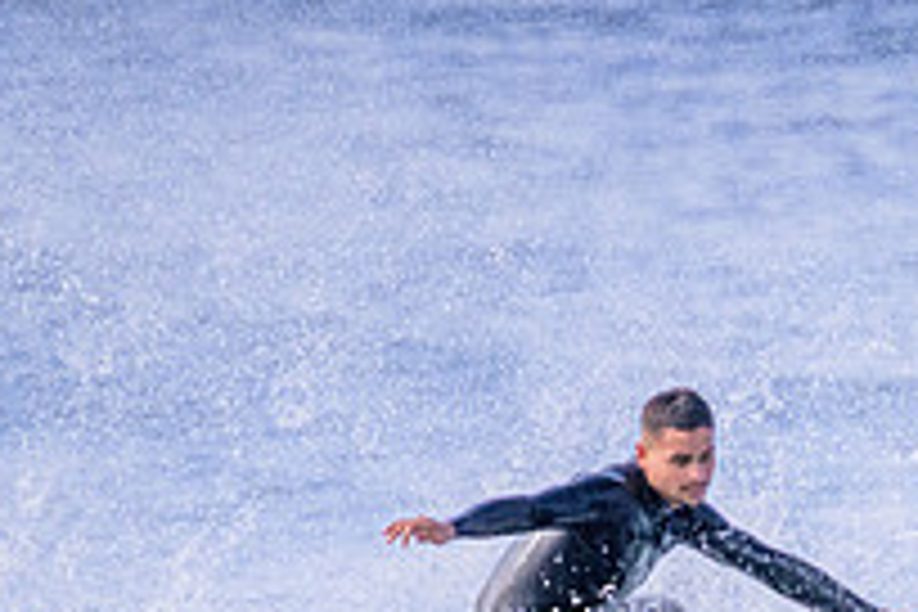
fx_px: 58033
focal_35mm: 2276
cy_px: 862
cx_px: 886
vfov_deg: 0.6
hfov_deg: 0.9
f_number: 11
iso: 3600
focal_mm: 800
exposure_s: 1/2000
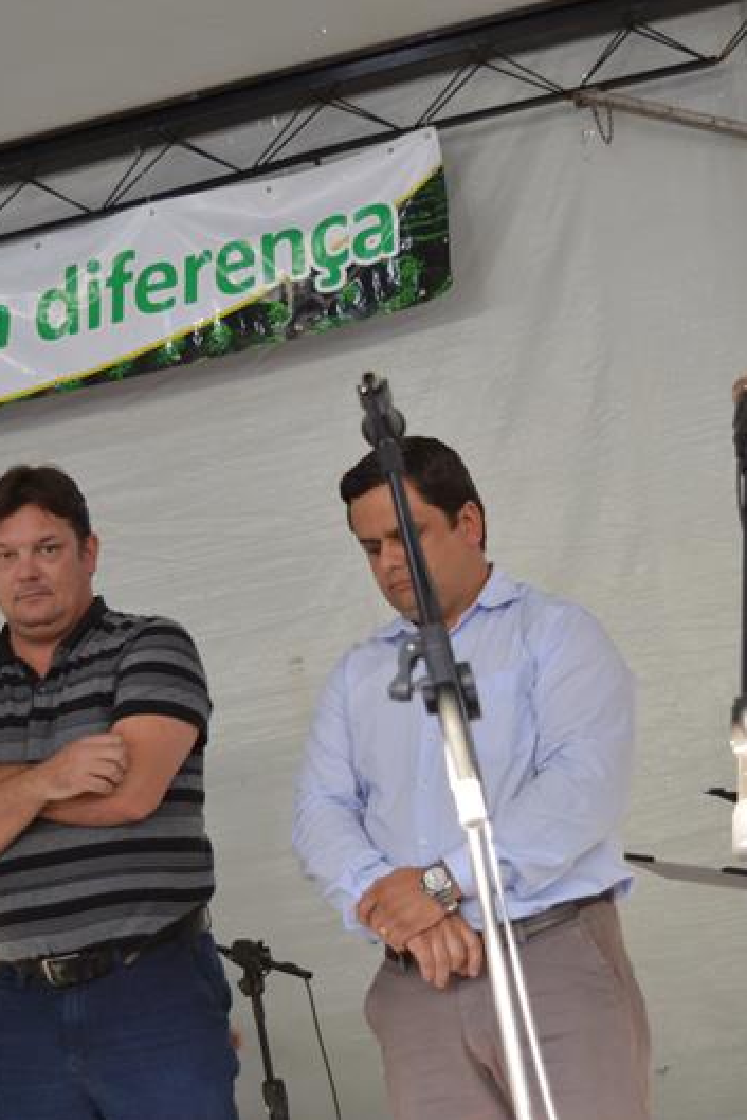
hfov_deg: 17.7
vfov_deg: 26.3
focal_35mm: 77
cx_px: 258
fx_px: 2395
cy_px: 559
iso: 450
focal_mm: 34
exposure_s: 1/60
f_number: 4.5
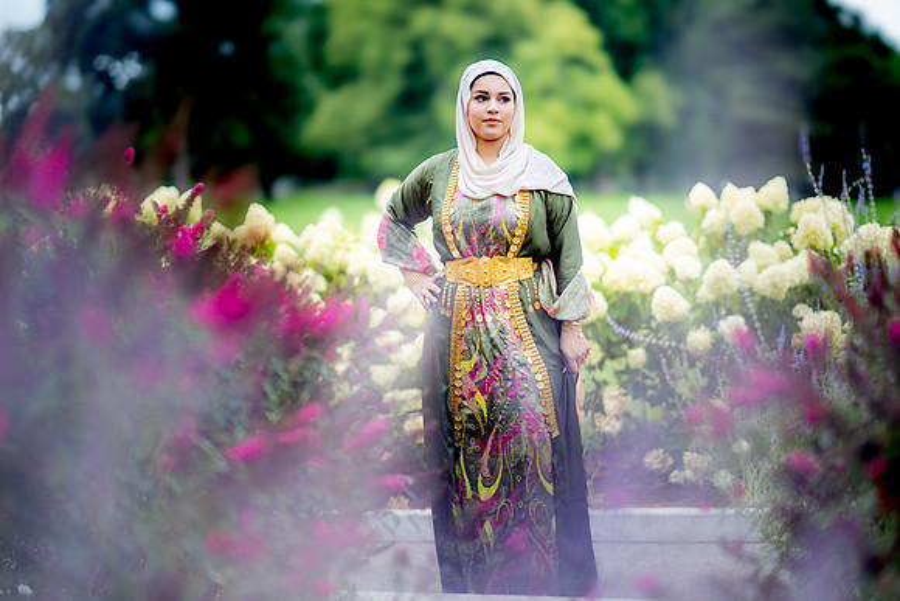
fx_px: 2125
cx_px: 450
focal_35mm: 85
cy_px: 300
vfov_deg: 16.1
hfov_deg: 23.9
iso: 100
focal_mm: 85
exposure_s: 1/1250
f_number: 1.4
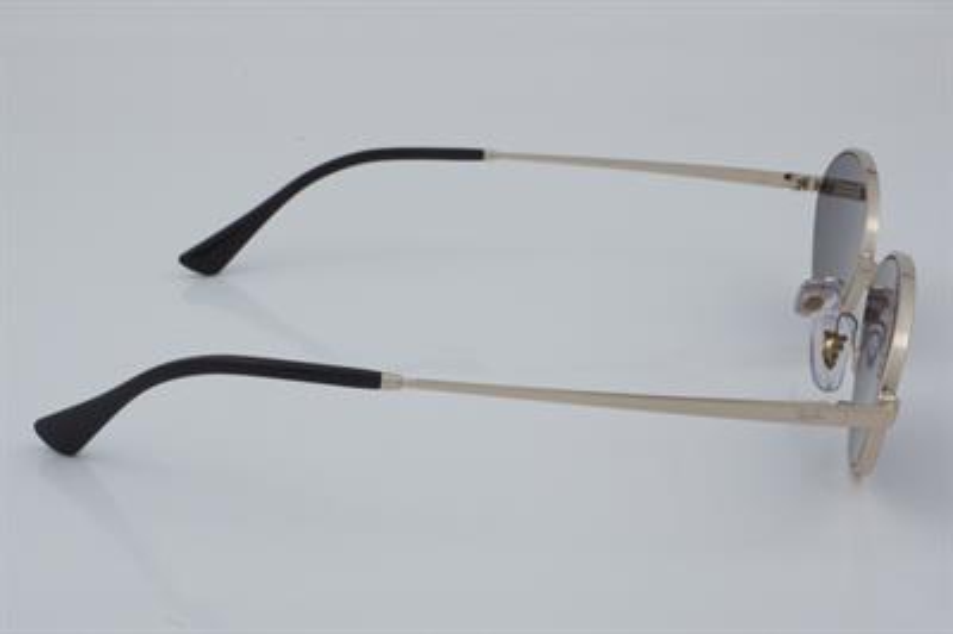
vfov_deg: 20.1
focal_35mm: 68
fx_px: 1785
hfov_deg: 29.9
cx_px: 476
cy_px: 317
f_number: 32
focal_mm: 45
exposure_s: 1/4
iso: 100
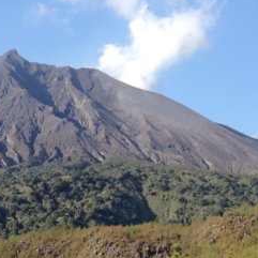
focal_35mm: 87
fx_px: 734
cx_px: 46
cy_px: 103
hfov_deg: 19.7
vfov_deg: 19.9
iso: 50
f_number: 2.4
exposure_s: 1/1178
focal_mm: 4.12
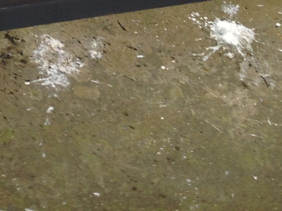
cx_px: -44
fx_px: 1017
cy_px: -98
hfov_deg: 15.3
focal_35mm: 125
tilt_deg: -36.1
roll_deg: -2.9
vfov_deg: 11.4
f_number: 2.4
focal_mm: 4.28
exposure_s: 1/24
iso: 50
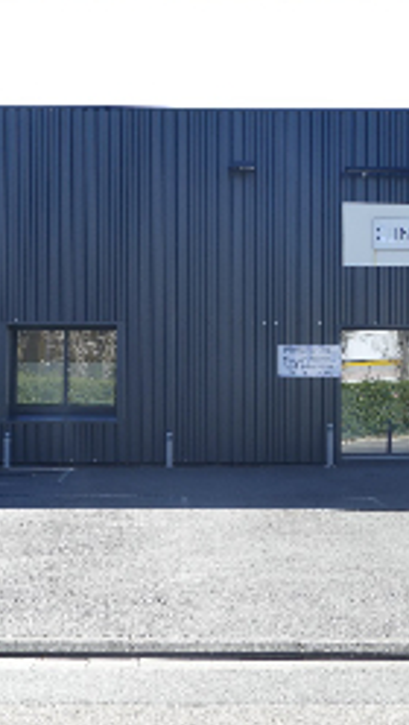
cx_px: 204
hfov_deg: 20.4
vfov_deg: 35.4
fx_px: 1134
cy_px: 377
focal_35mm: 59
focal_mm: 12.64
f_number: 3.1
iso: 125
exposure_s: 1/800
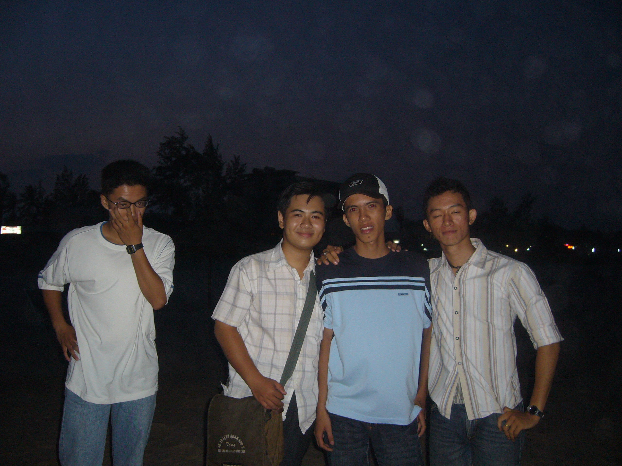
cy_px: 233
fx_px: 629
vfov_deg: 40.7
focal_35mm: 35
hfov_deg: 52.6
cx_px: 311
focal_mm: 5.8
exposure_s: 1/30
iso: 160
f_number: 2.8
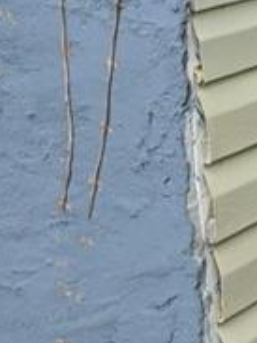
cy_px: -109
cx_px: 718
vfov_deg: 12.7
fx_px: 1497
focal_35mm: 151
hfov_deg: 8.5
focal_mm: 6.3
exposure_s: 1/192
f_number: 1.7
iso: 12
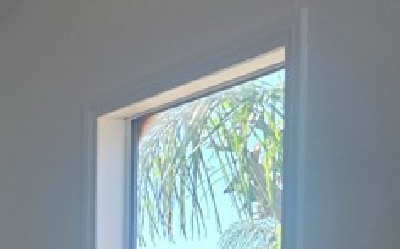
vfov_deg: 11.6
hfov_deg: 15.4
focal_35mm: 106
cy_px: 407
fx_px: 1154
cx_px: -422
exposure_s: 1/359
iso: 50
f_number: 1.7
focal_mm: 6.3
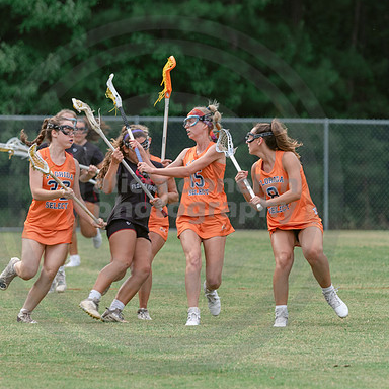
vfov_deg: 3.4
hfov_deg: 3.4
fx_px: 6573
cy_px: 183
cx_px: 246
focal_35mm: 517
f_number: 3.2
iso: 250
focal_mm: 200
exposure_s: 1/640
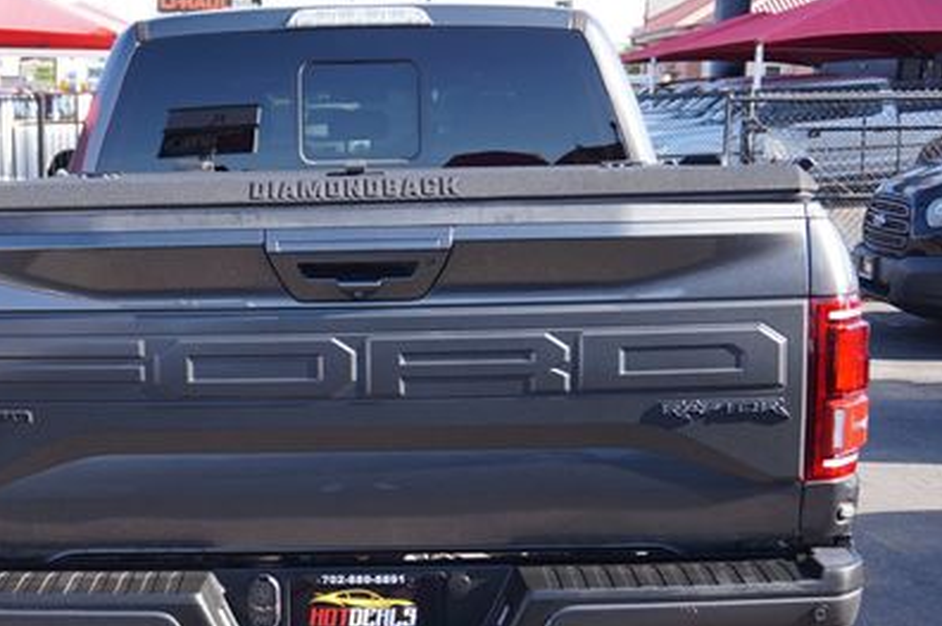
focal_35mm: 56
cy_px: 412
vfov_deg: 24.1
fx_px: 1459
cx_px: 316
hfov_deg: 35.5
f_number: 4.5
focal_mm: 23
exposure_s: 1/160
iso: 100
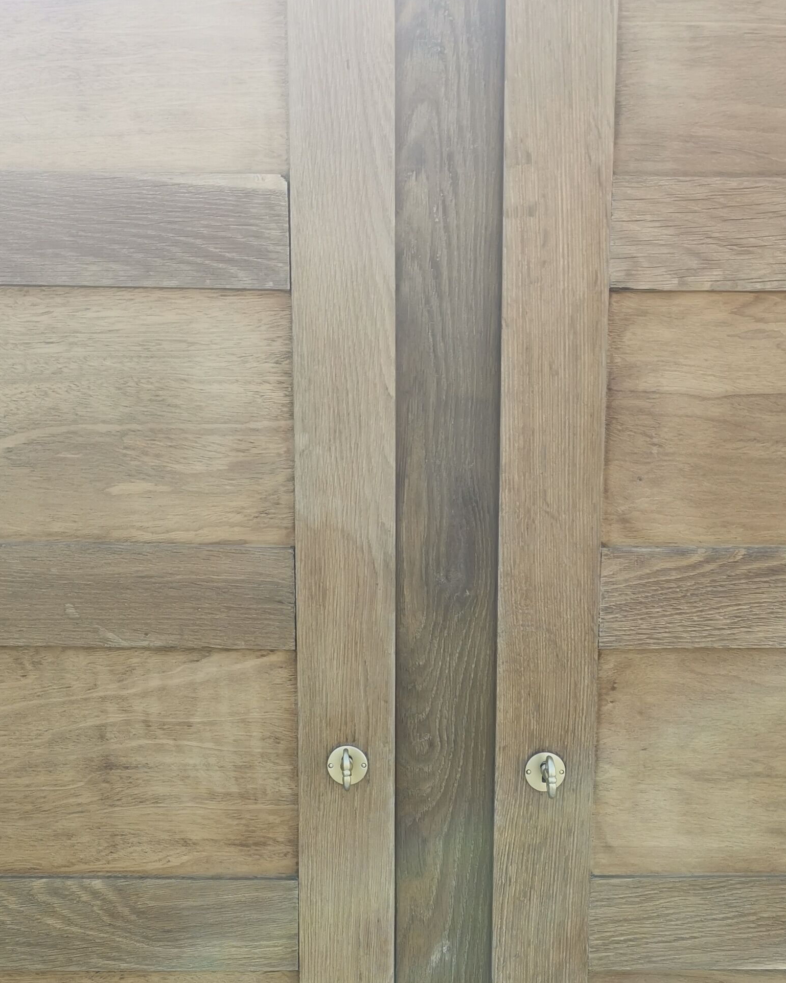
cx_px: 445
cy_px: 749
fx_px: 1454
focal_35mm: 50
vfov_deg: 36.4
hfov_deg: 30.2
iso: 50
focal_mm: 5.58
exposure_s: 1/268
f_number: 1.8
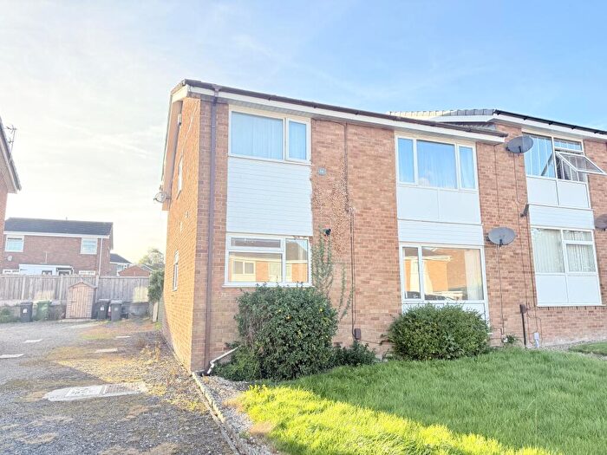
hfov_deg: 71.6
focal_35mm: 24
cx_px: 304
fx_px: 421
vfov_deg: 56.8
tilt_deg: +8.5
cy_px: 228
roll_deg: +0.2
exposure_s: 1/547
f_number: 1.78
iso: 100
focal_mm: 6.76
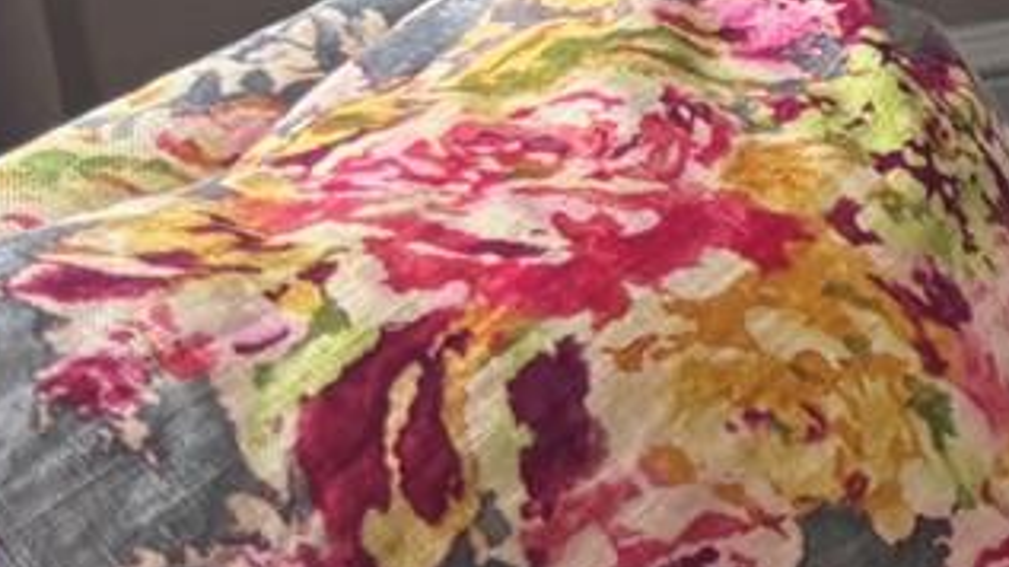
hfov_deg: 9.7
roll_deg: +3.5
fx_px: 4894
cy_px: -790
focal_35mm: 183
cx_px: 2807
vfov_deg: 6.3
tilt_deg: -11.5
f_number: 1.6
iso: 80
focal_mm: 5.96
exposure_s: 1/60
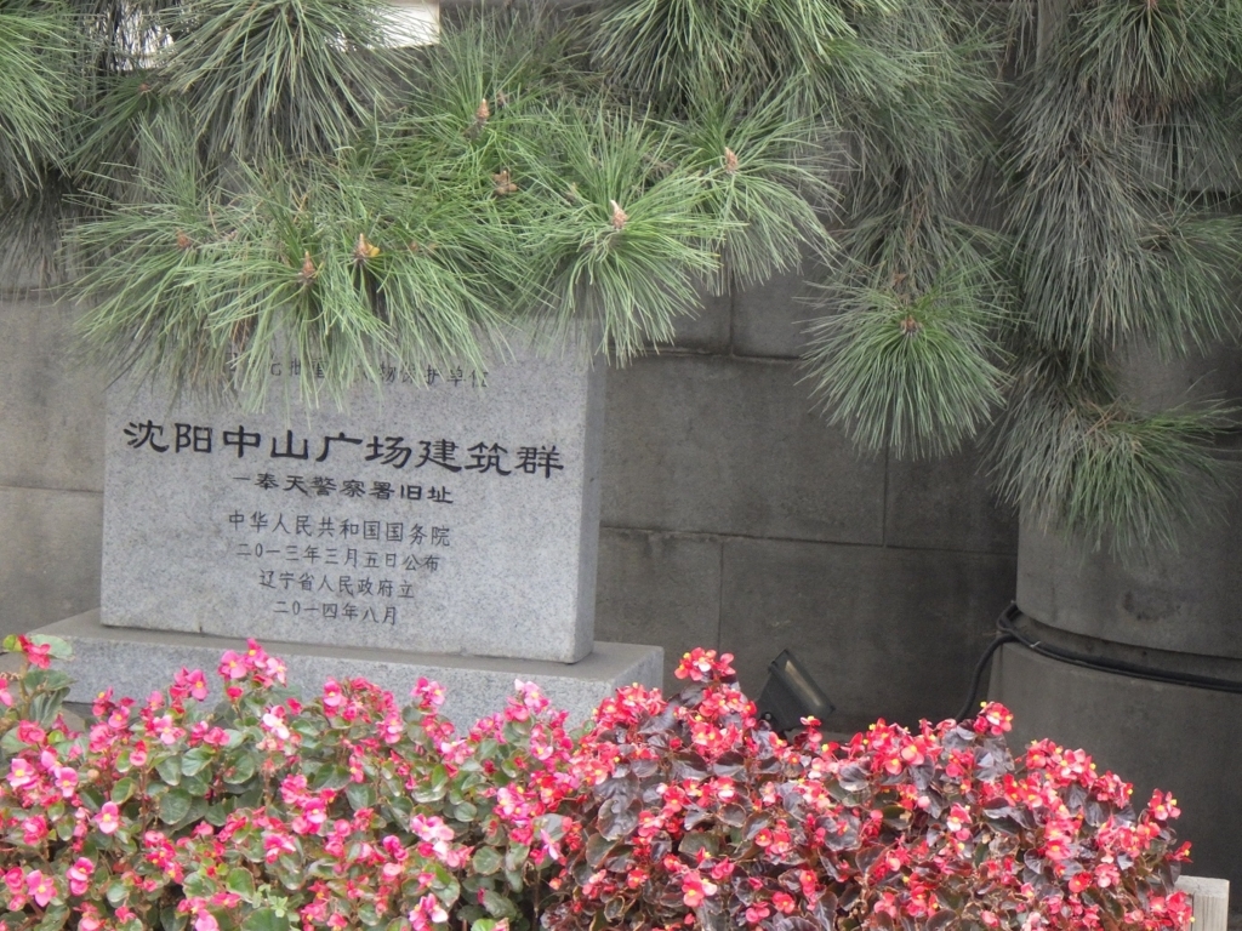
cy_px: 466
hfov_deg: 25.3
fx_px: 2763
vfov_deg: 19.1
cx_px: 621
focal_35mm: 77
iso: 500
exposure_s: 1/80
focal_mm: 13.7
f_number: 4.8
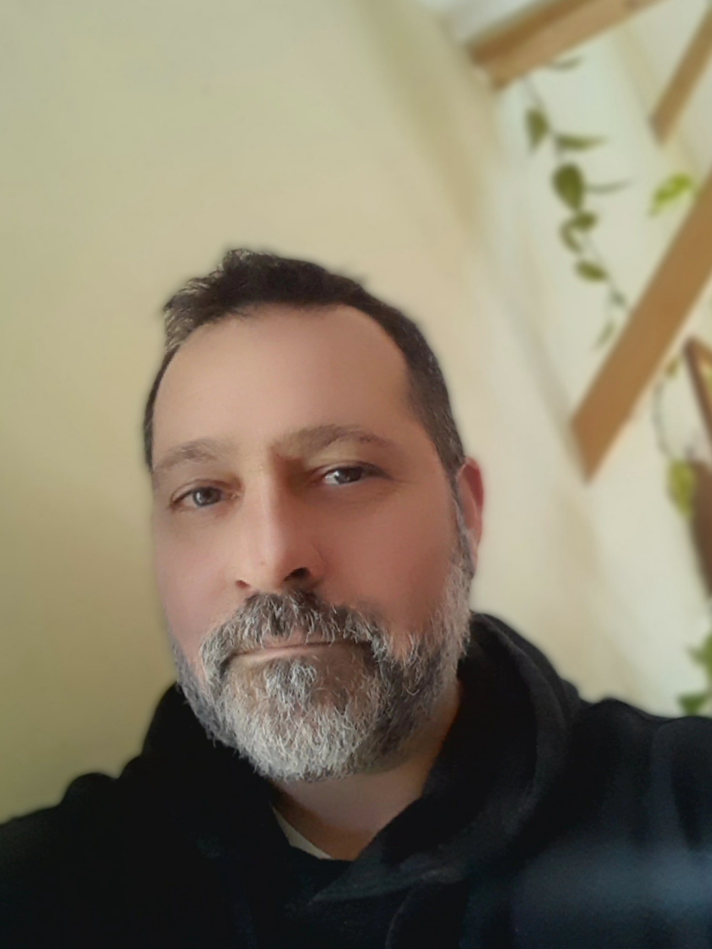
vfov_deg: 73.9
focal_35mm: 23
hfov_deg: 58.9
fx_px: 631
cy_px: 474
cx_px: 356
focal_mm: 1.95
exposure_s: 1/33
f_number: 2.2
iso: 200
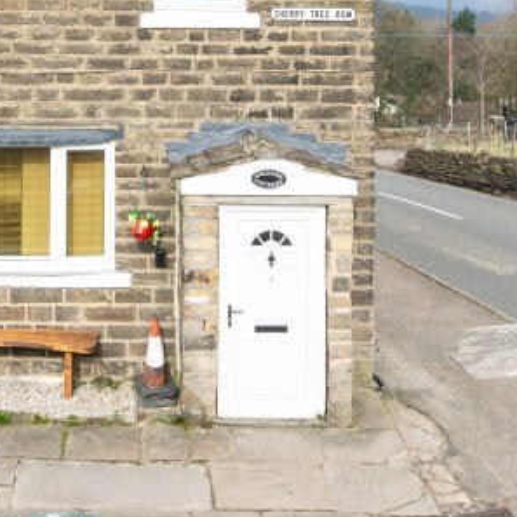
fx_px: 743
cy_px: 104
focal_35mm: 44
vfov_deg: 37.0
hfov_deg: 35.9
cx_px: 44
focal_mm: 15
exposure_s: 1/320
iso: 250
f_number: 8
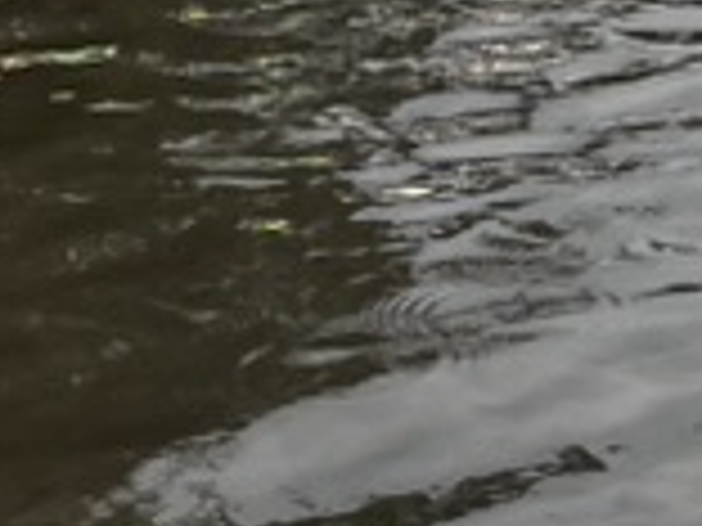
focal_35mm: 171
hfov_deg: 11.1
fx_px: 3468
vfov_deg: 7.8
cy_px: -926
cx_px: 1053
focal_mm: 5.7
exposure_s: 1/628
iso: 50
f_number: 1.5
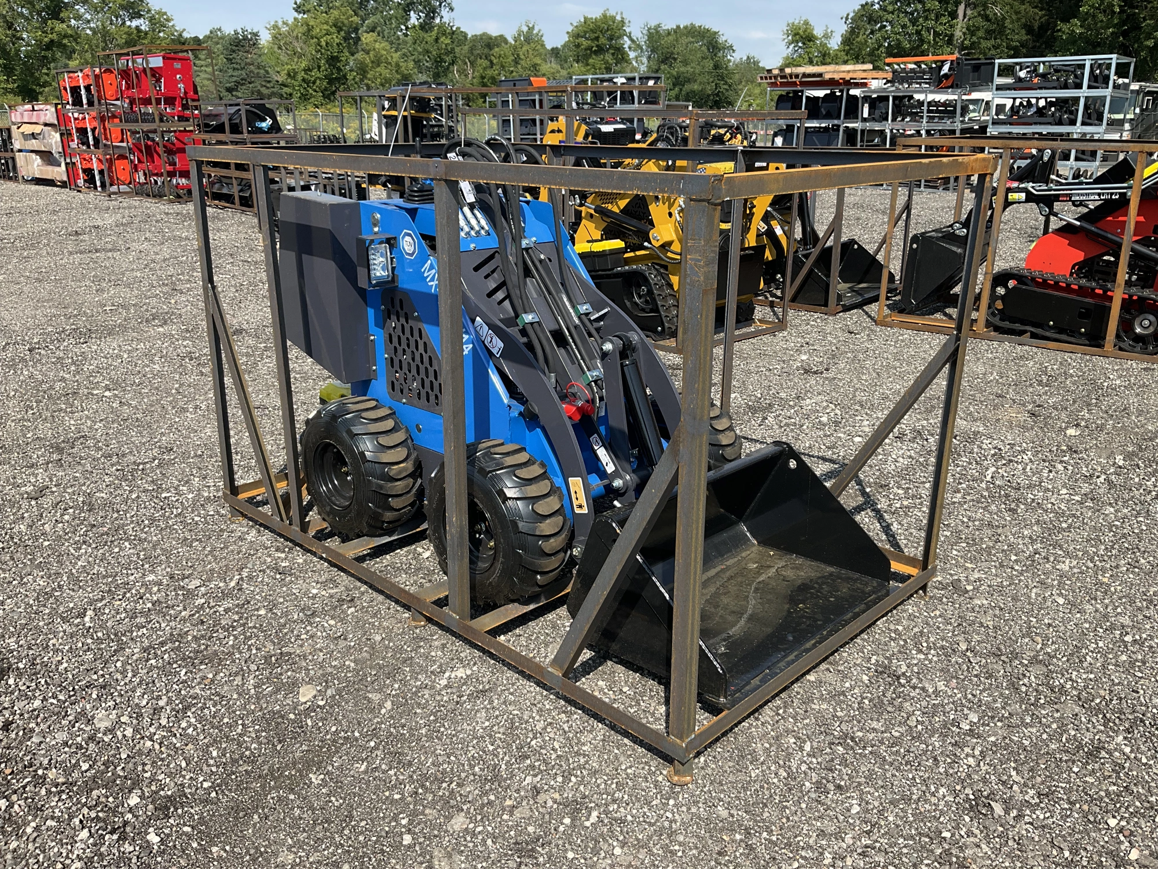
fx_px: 970
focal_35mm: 29
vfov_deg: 48.2
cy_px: 434
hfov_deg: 61.7
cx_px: 579
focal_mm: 3
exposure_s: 1/1195
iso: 25
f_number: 1.8
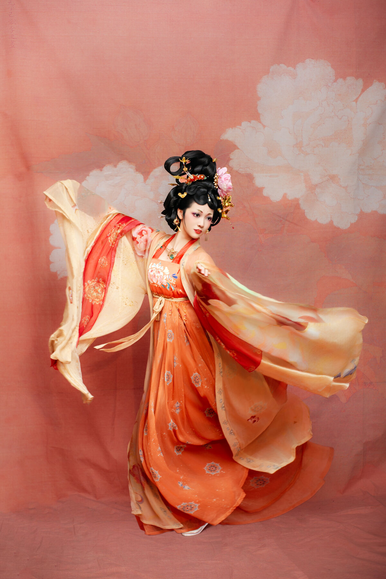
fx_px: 788
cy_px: 290
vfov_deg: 40.3
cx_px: 193
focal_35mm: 49
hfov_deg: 27.5
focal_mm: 50
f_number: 2.8
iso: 100
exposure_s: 1/160
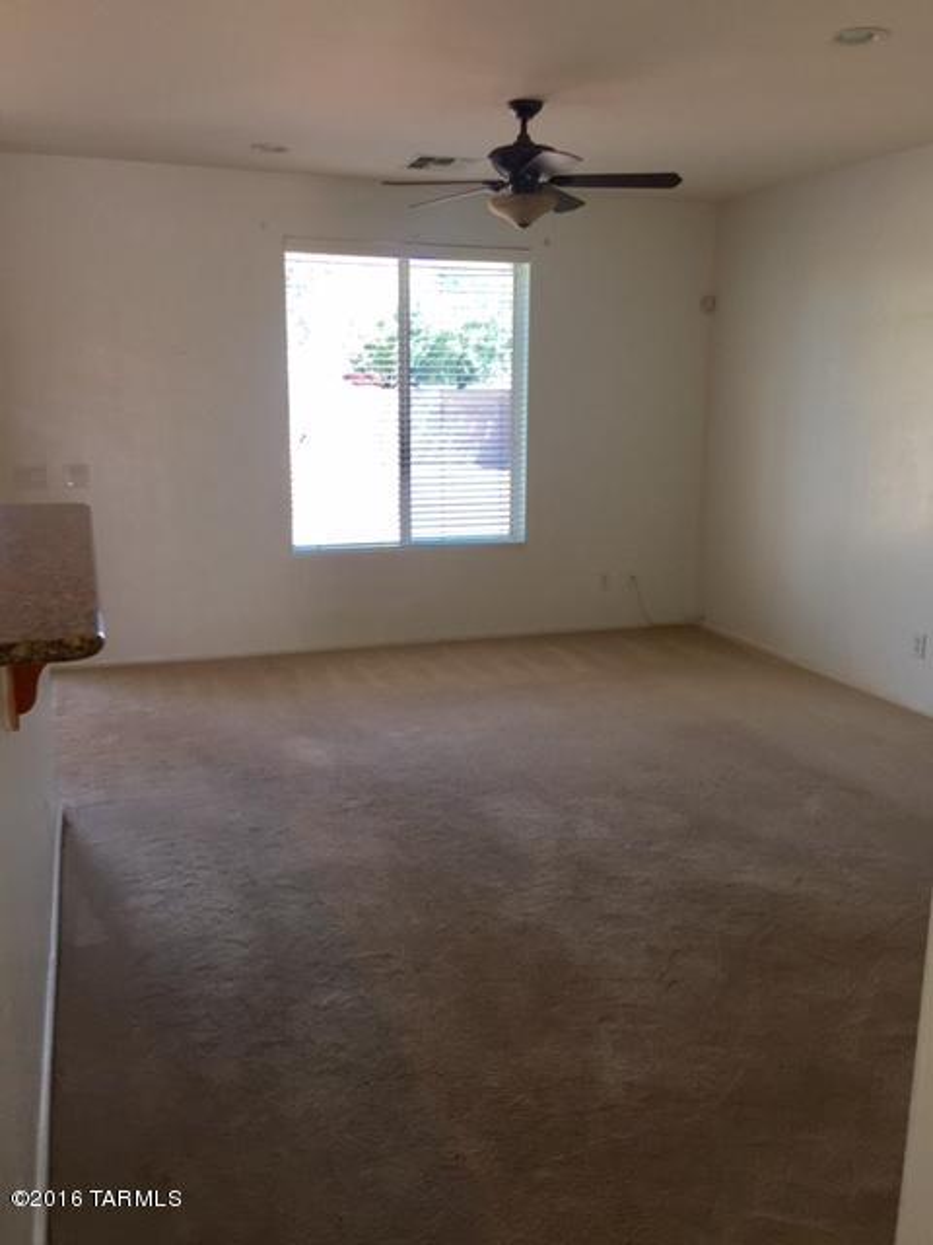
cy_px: 622
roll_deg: -0.2
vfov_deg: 61.7
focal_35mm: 29
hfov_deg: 48.2
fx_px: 1042
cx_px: 466
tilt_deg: -11.2
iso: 32
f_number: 2.2
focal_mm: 4.15
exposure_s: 1/60
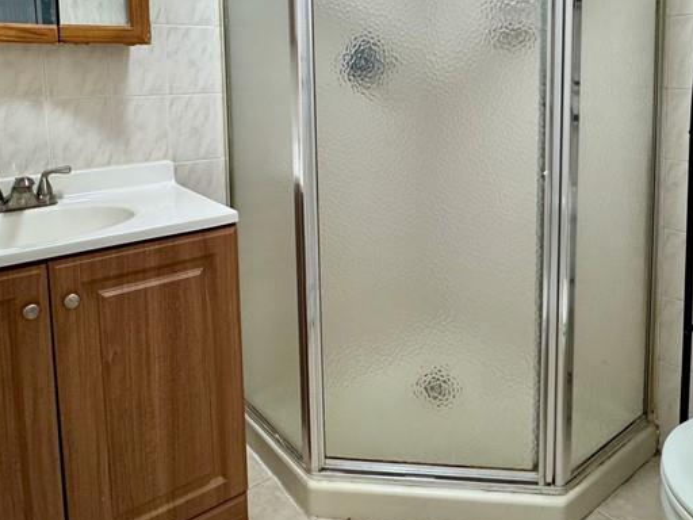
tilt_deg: -5.8
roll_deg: +0.2
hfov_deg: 63.3
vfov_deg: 47.8
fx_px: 561
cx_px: 383
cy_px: 127
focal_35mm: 28
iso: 250
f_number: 2.2
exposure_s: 1/120
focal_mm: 2.22
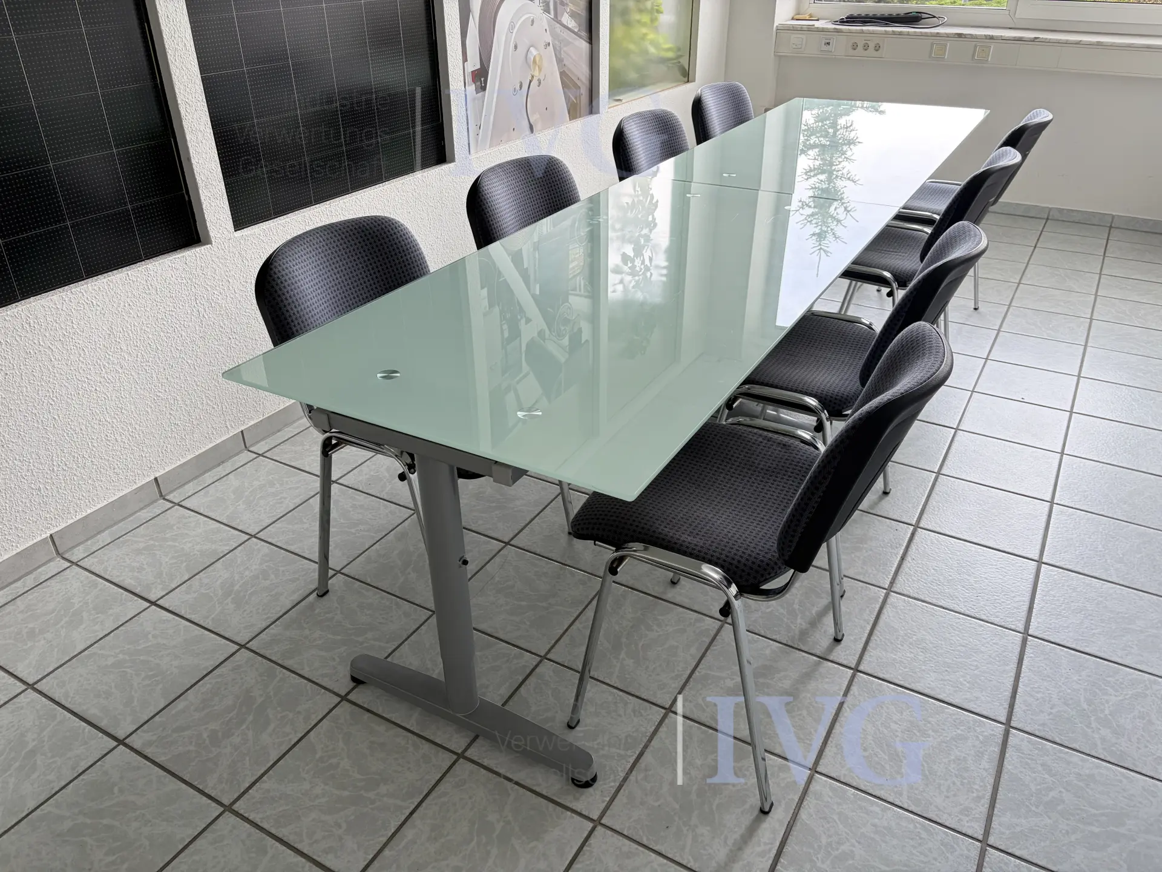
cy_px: 436
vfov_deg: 53.1
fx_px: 873
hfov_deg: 67.3
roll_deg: +0.9
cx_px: 581
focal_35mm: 26
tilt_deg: -30.7
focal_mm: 5.96
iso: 125
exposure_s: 1/101
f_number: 1.6
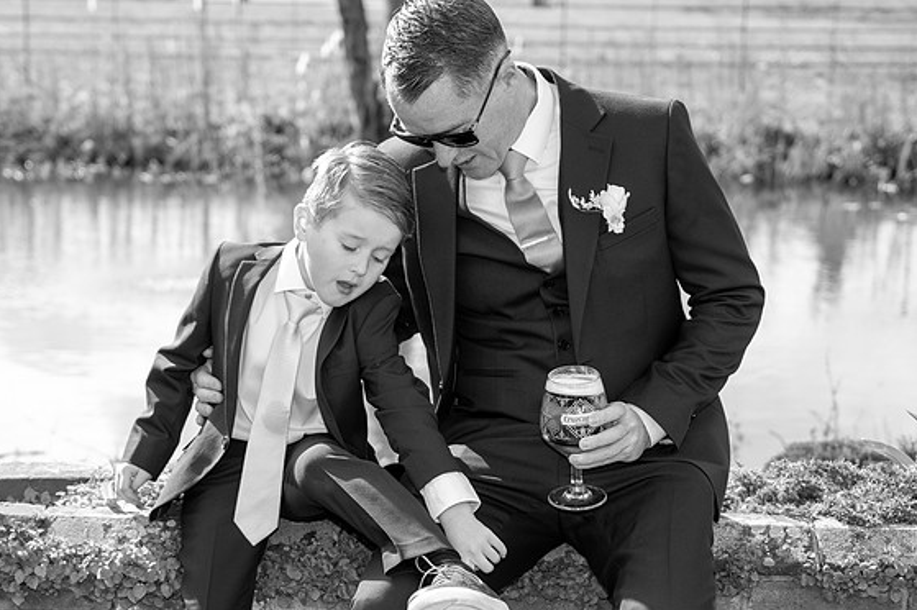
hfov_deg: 24.2
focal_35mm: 84
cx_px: 364
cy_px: 438
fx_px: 2138
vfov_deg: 16.2
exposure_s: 1/250
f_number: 2.8
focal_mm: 39
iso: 64
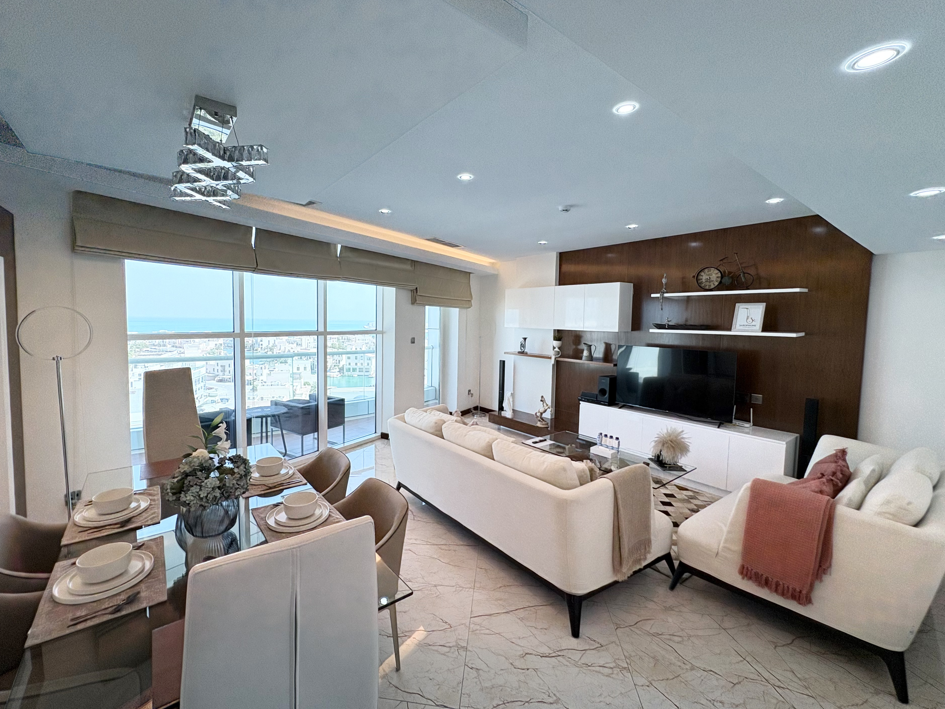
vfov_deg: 81.7
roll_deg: -1.0
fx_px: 409
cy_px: 344
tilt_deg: -3.9
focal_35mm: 15
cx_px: 451
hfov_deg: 98.1
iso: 64
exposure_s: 1/160
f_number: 2.2
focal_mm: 2.22
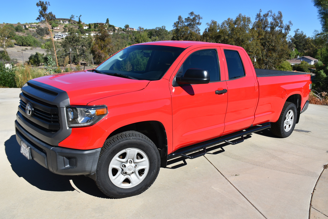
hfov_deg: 61.9
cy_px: 110
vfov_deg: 43.6
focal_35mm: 30
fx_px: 273
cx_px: 164
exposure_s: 1/320
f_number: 9
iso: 200
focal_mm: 20
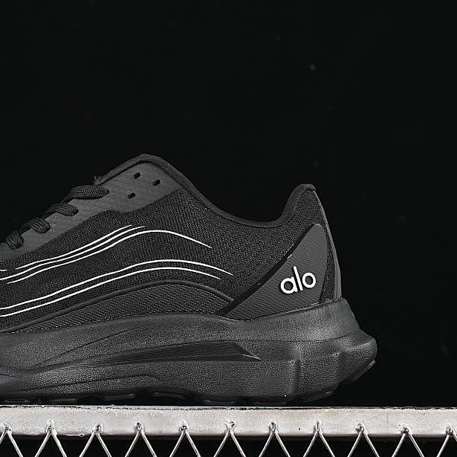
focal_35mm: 112
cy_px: 242
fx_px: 1673
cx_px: 94
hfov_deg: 15.5
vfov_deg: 15.6
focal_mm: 50
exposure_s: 1/60
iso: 160
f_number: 6.3
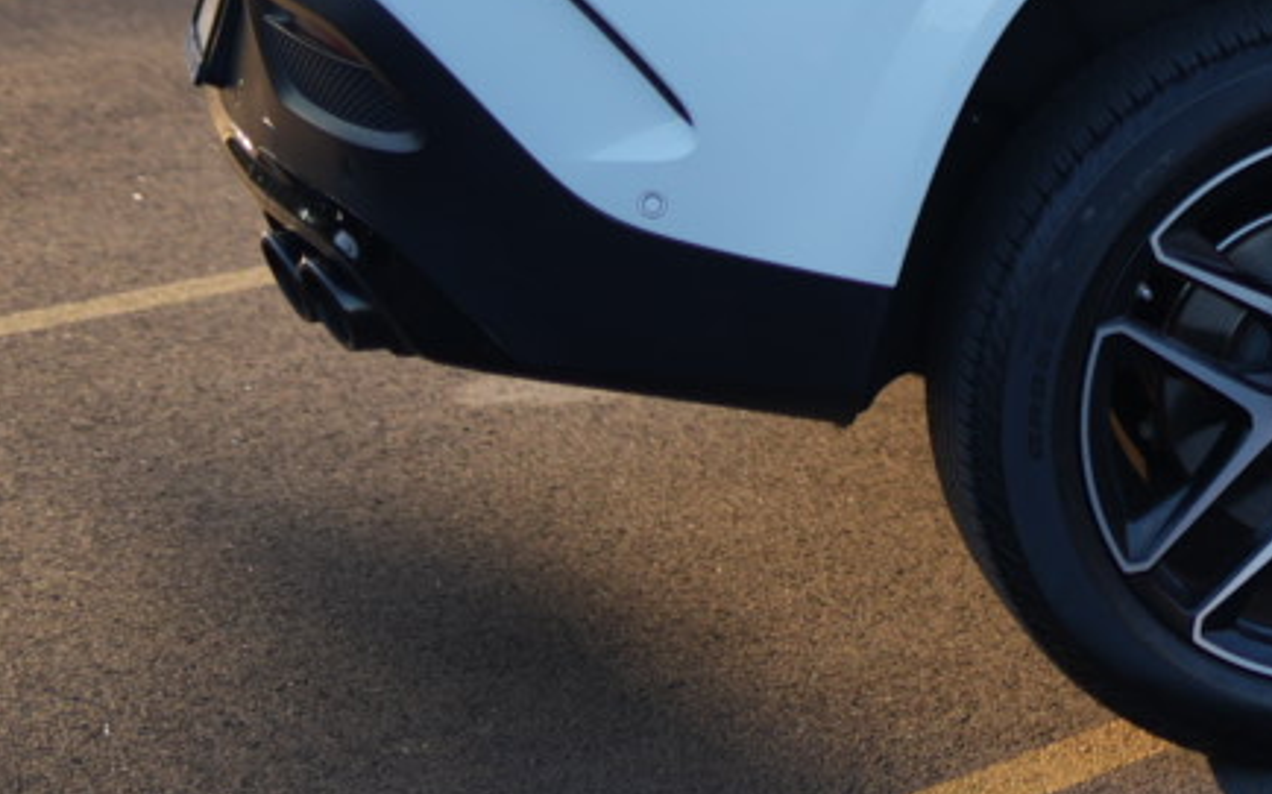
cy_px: -331
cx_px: 2178
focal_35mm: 133
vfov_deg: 9.6
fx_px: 4609
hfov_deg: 14.2
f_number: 1.6
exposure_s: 1/1000
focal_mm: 35
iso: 100
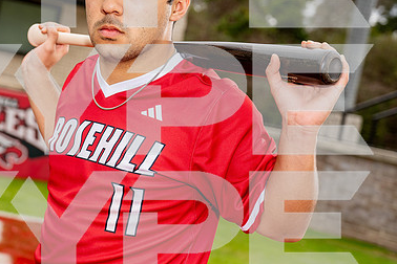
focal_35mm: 89
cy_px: 100
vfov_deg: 15.3
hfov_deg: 22.7
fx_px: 981
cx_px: 106
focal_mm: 58
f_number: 4
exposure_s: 1/250
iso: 100
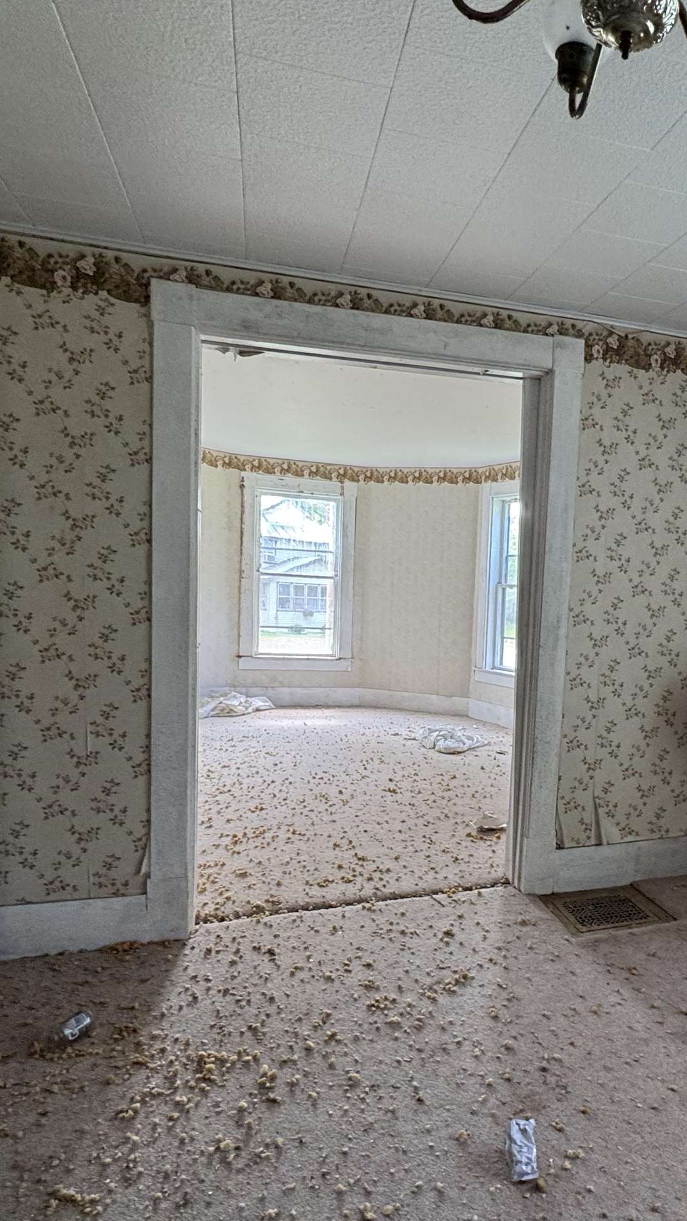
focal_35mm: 24
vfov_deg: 76.1
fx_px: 777
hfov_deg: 45.4
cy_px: 670
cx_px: 547
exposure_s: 1/99
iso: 200
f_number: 2.2
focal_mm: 2.22
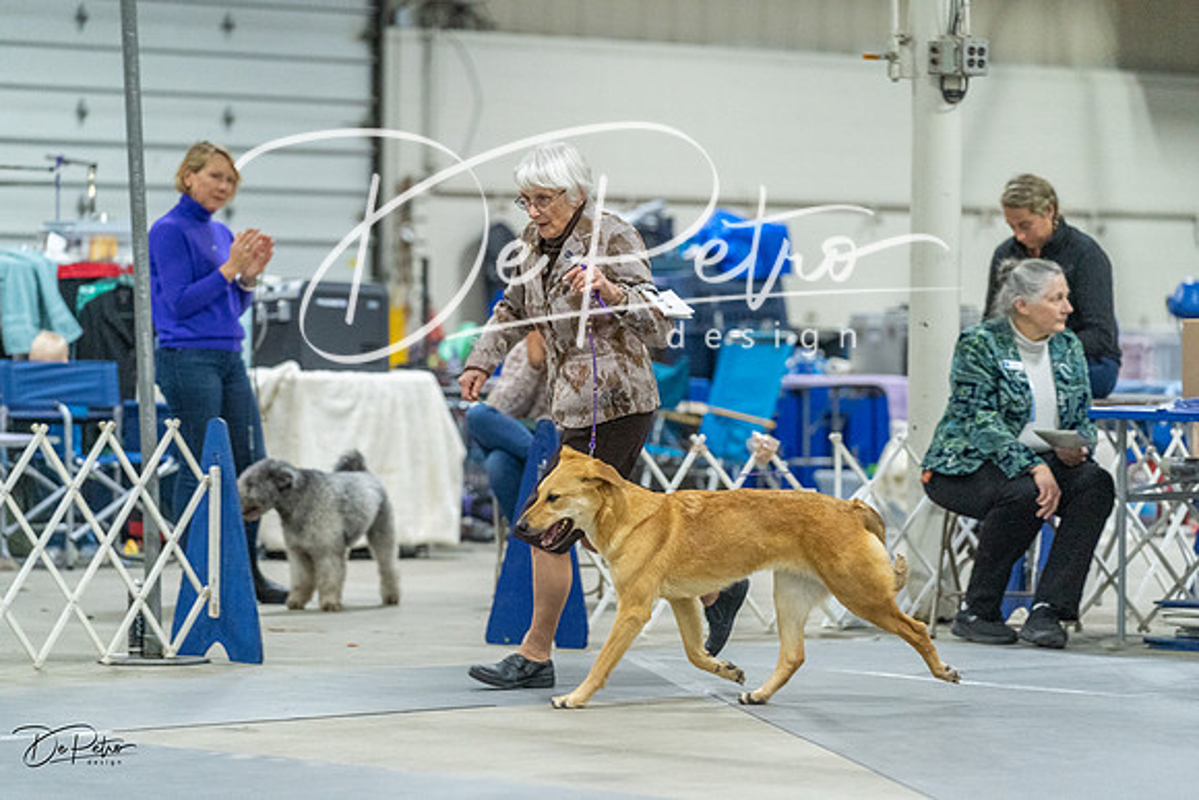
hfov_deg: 13.0
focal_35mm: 158
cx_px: 600
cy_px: 400
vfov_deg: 8.7
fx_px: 5263
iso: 6400
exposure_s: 1/320
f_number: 3.2
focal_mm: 158
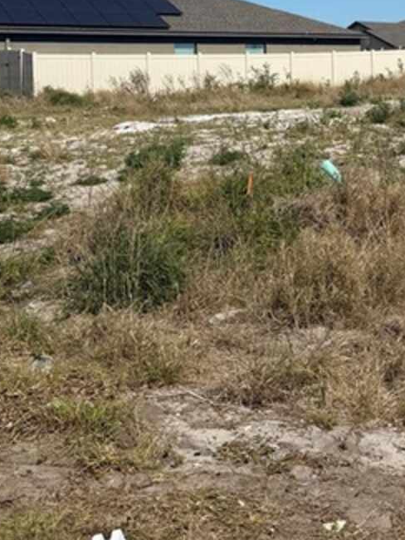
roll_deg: +1.2
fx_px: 982
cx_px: 399
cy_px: 66
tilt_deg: +0.7
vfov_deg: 29.6
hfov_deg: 22.5
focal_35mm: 63
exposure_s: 1/6711
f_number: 1.78
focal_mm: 6.76
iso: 80
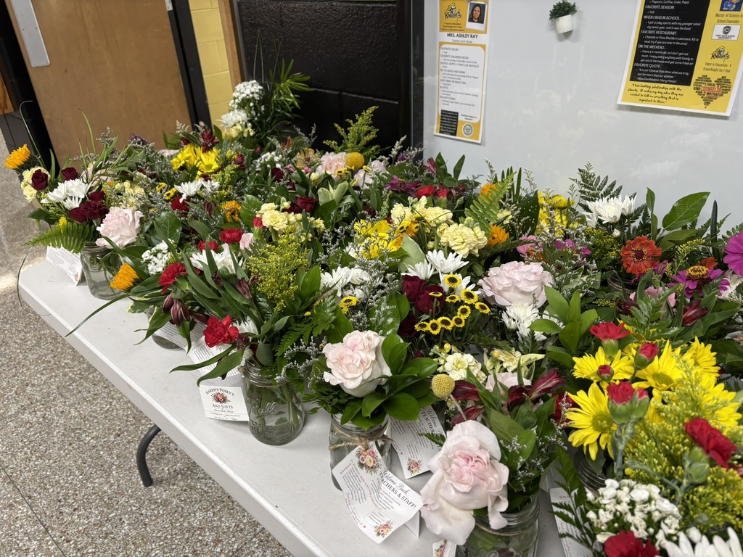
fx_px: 558
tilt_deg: -30.5
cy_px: 278
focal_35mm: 26
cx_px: 372
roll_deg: +2.7
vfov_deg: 53.1
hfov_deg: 67.3
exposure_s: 1/60
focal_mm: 5.96
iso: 80
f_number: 1.6
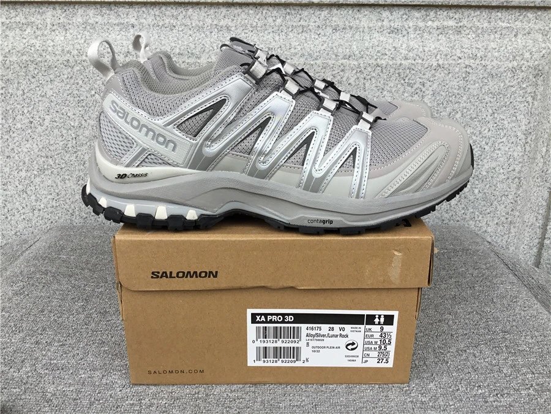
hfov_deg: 58.4
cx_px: 276
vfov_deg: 45.4
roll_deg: -0.2
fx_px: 493
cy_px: 207
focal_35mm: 31
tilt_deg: -20.1
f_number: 2.4
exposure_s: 1/409
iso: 25
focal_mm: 3.3
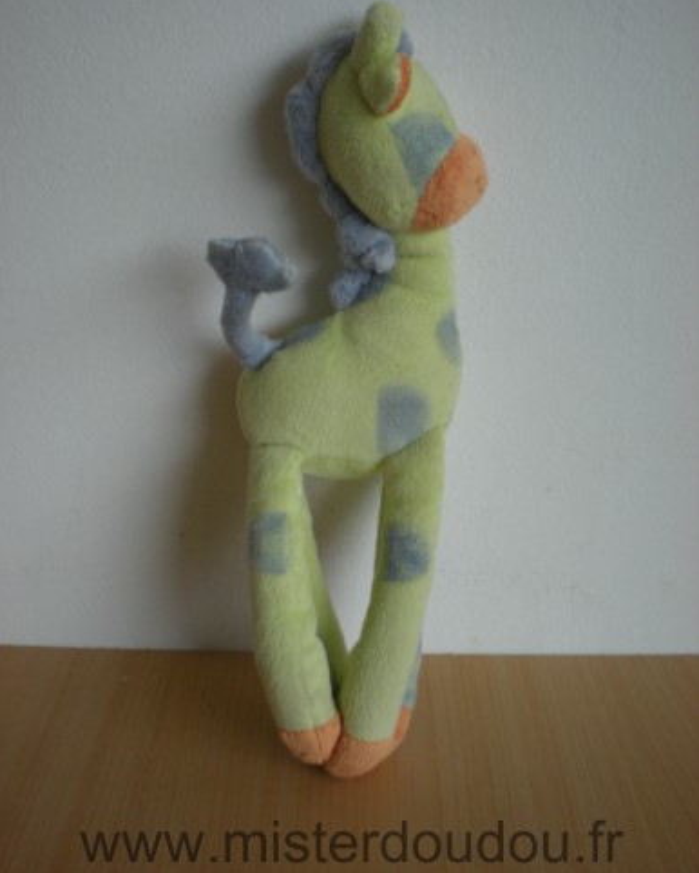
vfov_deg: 45.7
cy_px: 408
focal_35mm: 40
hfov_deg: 37.4
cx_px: 350
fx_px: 1034
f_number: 3.1
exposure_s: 1/27.2
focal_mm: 6.3
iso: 200
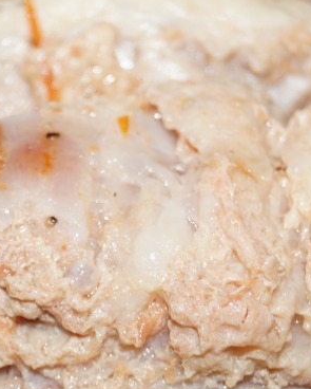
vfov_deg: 13.3
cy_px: 291
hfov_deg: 10.7
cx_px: 109
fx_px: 1659
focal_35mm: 144
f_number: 4.5
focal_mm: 35
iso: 125
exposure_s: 1/60
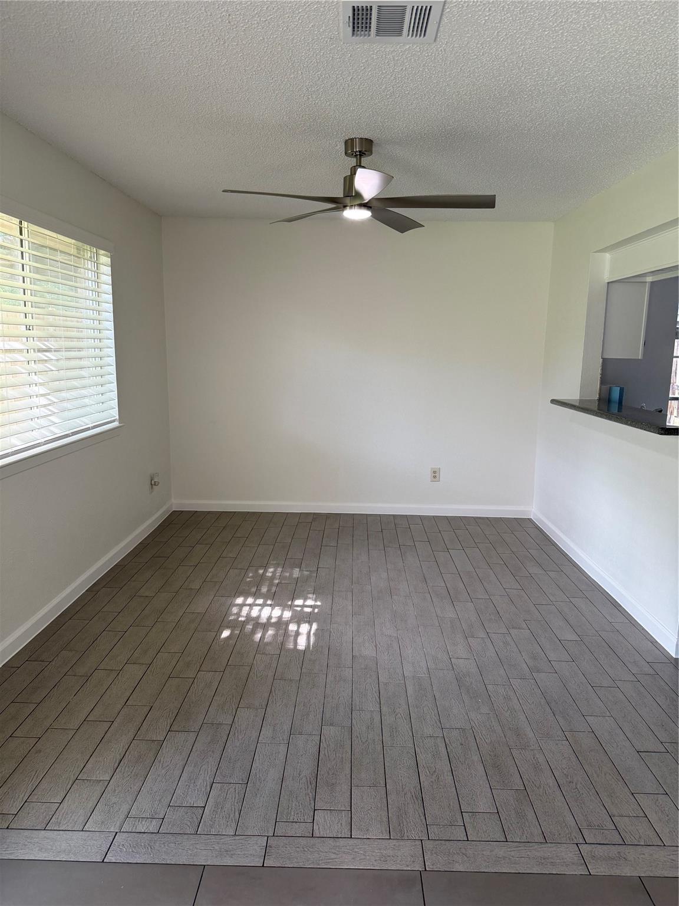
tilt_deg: -9.3
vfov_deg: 71.6
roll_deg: -1.4
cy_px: 453
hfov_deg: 56.8
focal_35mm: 24
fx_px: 628
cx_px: 340
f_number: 1.78
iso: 160
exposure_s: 1/156
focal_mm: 6.76
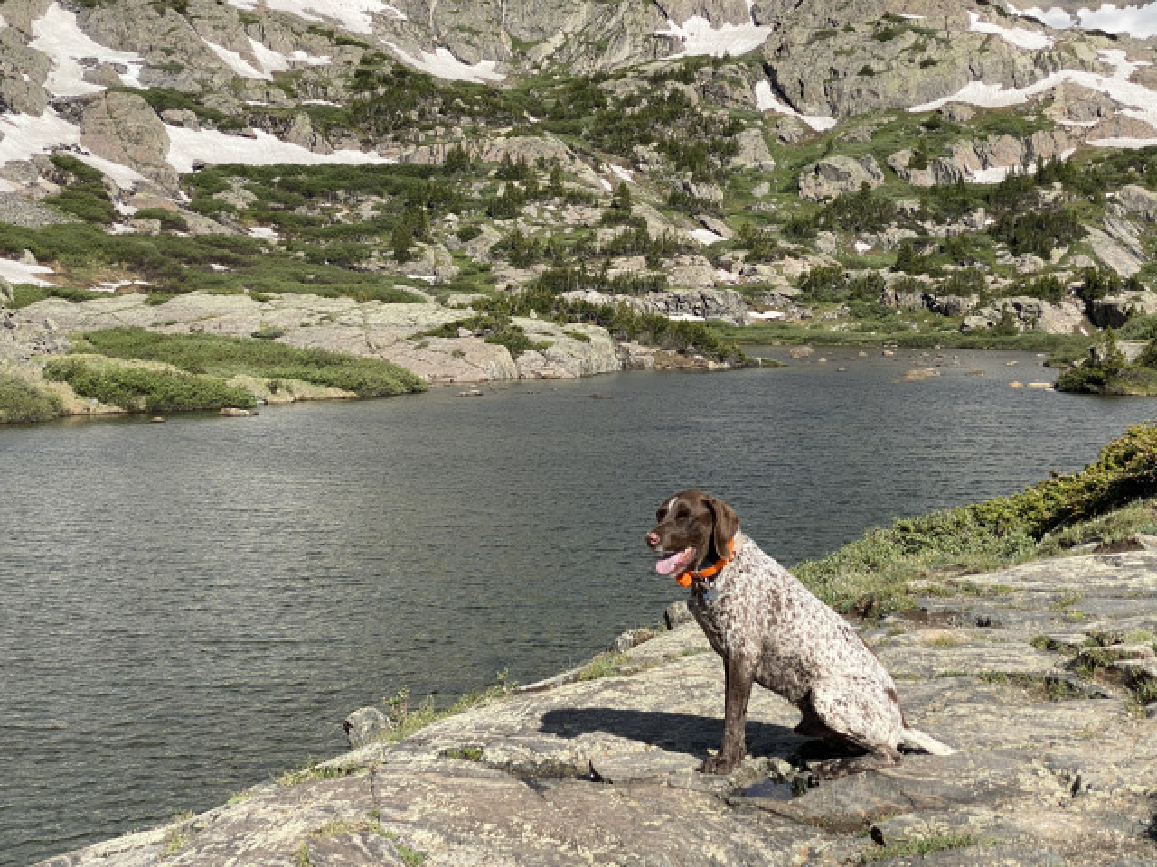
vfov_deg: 28.0
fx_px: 1738
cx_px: 578
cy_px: 434
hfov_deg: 36.8
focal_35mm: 52
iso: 20
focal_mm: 6
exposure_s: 1/1845
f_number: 2
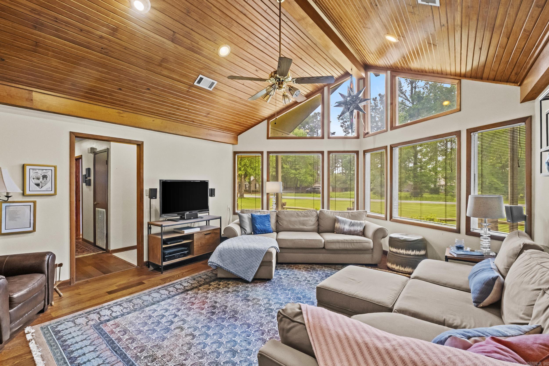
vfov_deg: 77.3
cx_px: 274
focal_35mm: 15
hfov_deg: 100.4
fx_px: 229
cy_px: 183
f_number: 10
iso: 800
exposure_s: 1/1.67
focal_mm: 10
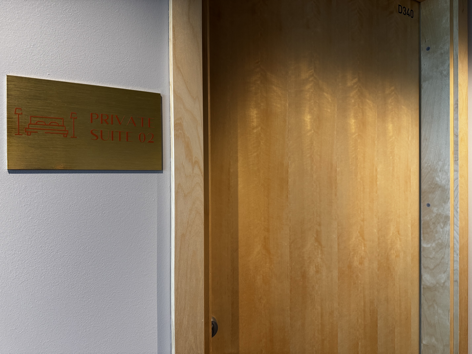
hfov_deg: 71.6
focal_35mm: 24
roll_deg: +0.3
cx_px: 236
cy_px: 177
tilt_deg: -1.0
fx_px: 327
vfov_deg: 56.8
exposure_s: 1/50
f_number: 1.78
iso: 250
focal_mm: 6.76
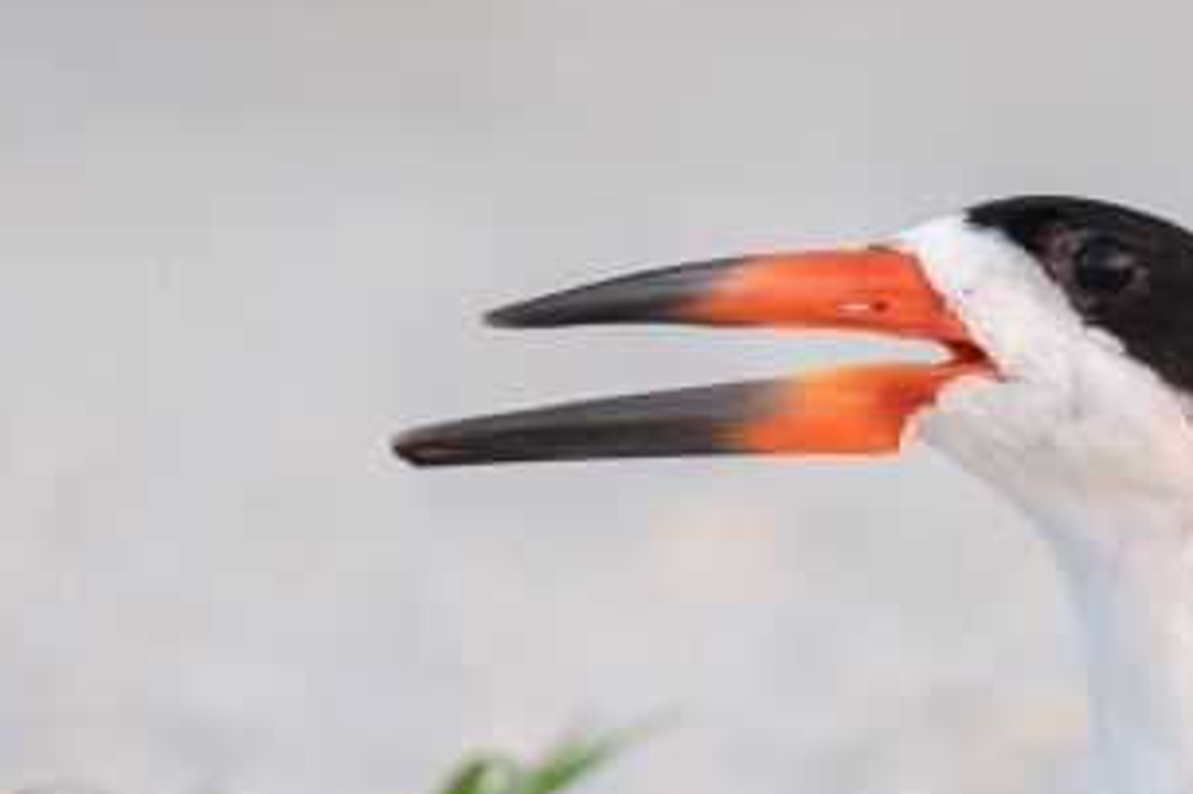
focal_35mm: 1050
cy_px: 645
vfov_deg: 1.3
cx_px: 1150
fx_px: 34776
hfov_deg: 2.0
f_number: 4.5
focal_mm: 400
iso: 2500
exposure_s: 1/500
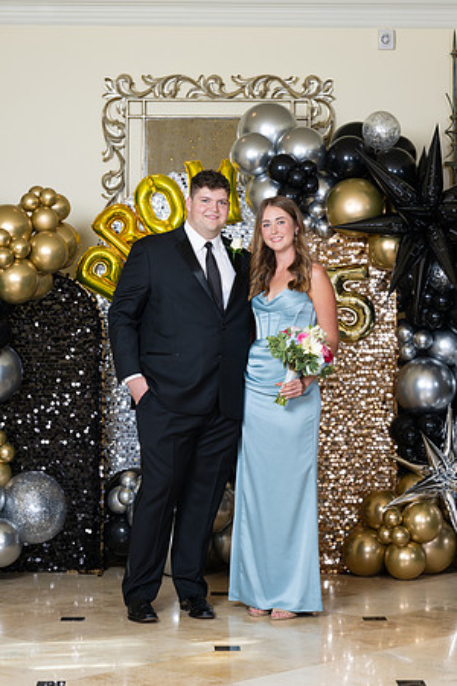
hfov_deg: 14.4
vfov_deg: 21.5
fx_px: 1809
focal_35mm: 95
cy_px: 343
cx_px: 228
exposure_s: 1/100
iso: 320
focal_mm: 95
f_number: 8
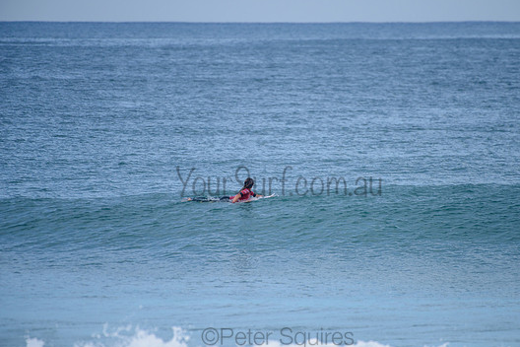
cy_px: 173
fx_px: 7929
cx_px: 278
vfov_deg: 2.5
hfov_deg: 3.8
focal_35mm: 549
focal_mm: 500
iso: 250
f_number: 5.6
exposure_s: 1/2000
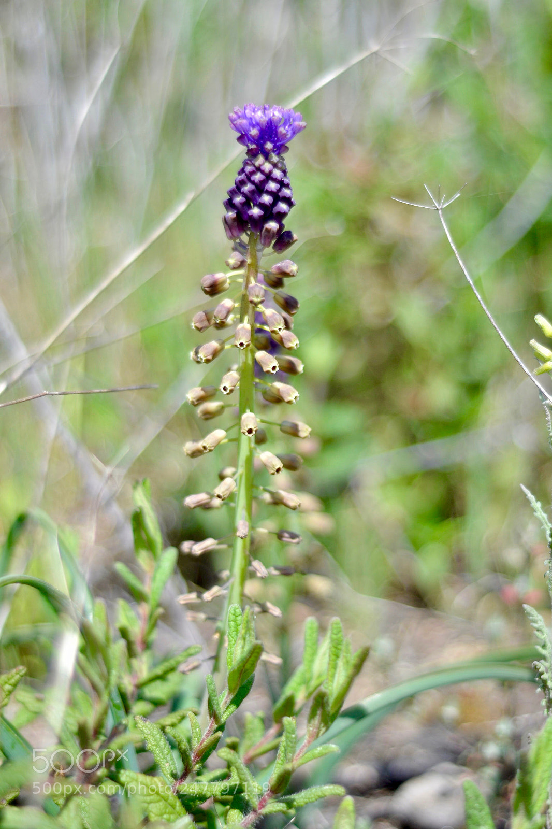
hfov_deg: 18.2
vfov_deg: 27.0
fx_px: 1726
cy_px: 414
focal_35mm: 75
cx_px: 276
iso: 200
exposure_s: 1/4000
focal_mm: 50
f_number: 1.8
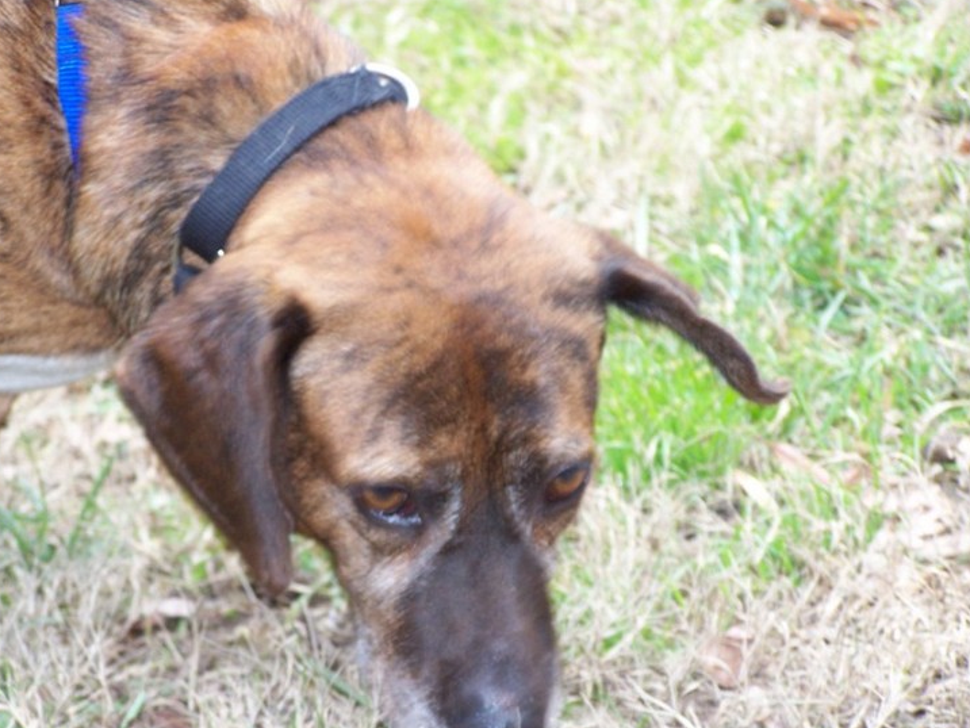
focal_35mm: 181
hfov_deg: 10.9
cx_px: 459
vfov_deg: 8.2
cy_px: 371
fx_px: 5073
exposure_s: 1/125
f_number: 3.2
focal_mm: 28
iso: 140
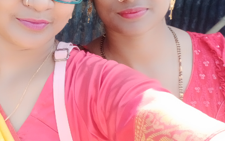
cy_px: 39
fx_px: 380
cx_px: 44
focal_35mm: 62
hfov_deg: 32.1
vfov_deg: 20.8
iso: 112
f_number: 2
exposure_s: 1/197
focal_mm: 2.75
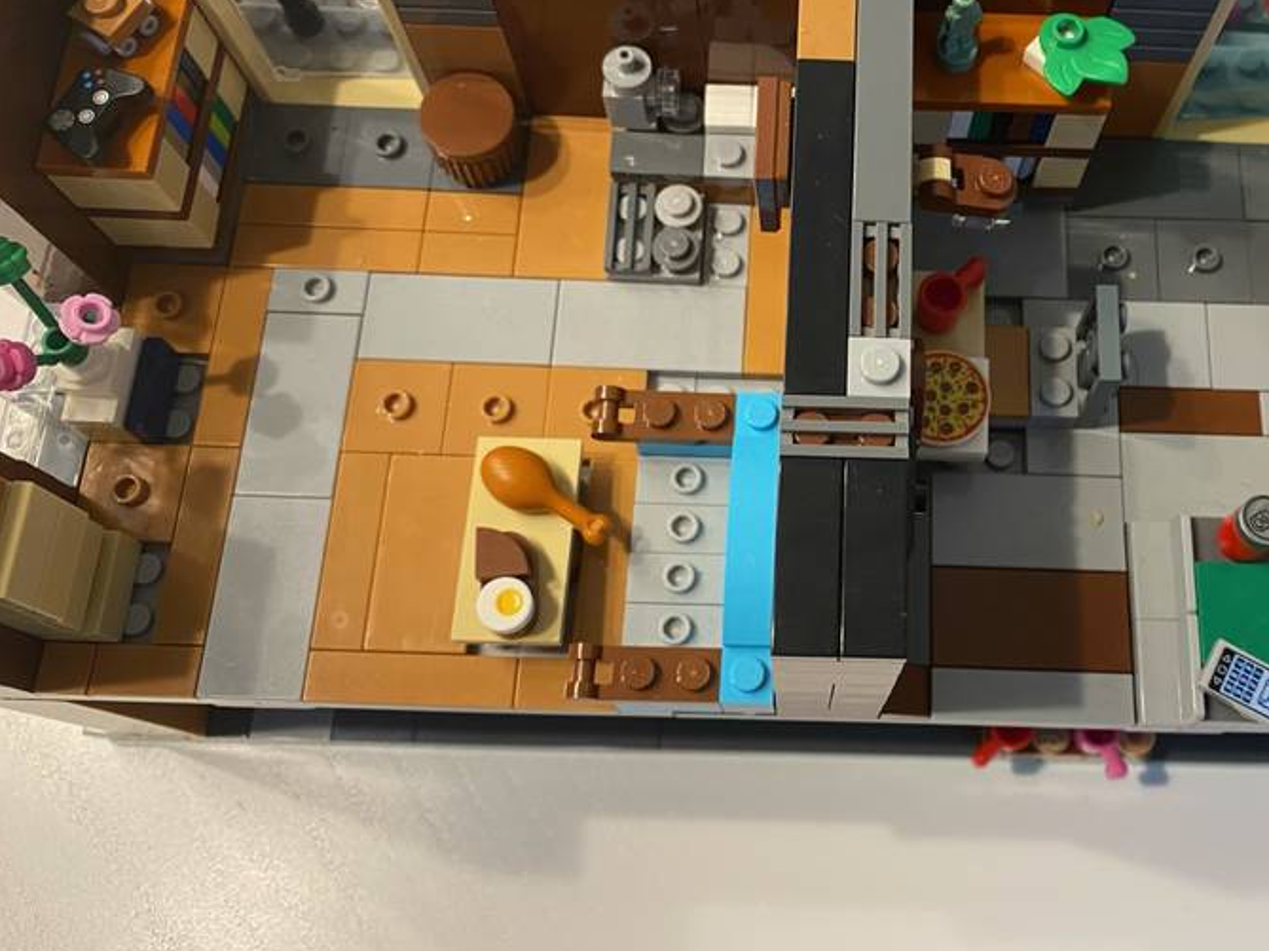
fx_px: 1282
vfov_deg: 40.5
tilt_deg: -69.3
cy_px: 388
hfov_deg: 51.6
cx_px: 850
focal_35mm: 35
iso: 160
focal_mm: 4.25
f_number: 1.8
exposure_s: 1/50
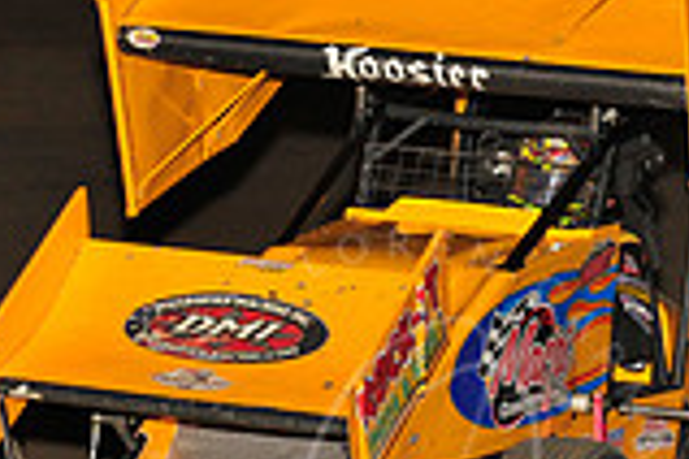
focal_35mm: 364
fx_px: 6966
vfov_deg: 3.8
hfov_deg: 5.7
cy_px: 91
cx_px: 399
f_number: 7.1
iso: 1000
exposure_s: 1/320
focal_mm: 100
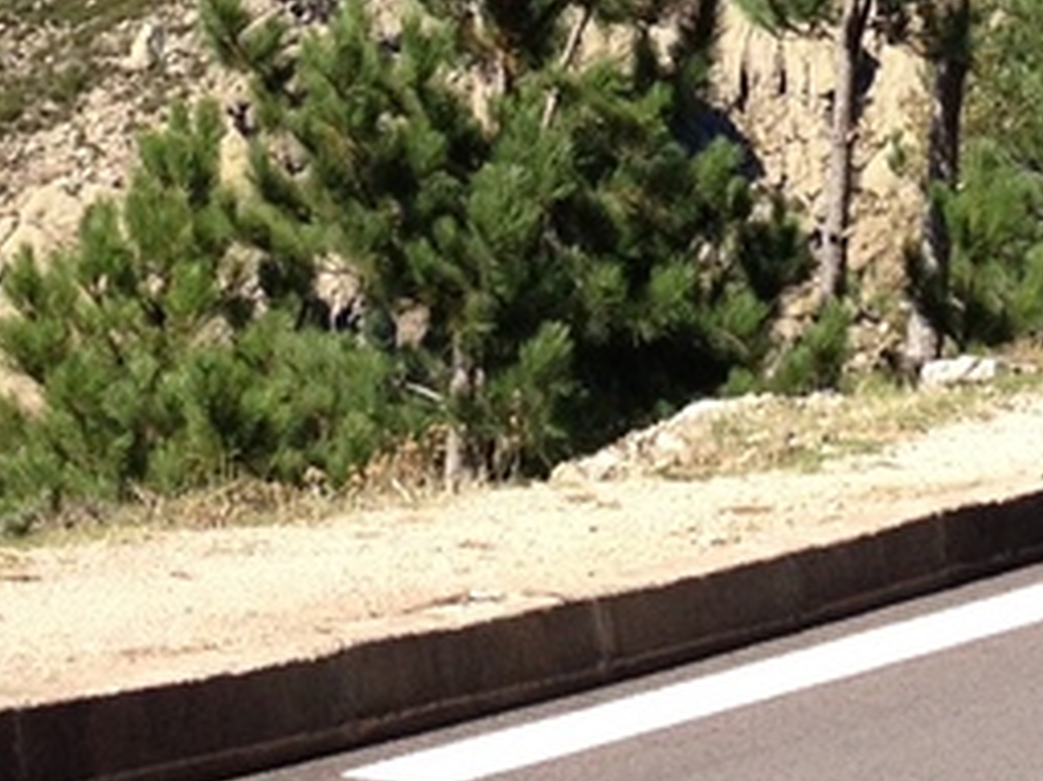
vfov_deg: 8.7
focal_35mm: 165
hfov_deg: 11.9
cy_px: -458
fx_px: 4969
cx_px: 830
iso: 64
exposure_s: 1/1126
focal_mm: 4.28
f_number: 2.4
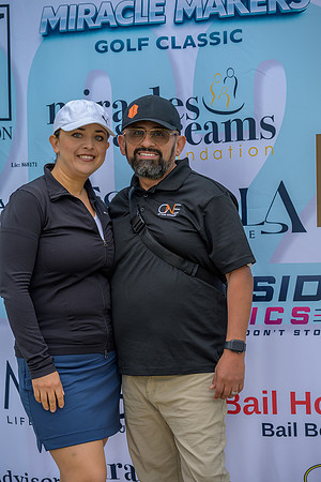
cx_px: 160
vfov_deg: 26.3
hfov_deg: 17.7
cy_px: 241
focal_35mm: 77
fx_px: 1030
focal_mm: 77
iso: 125
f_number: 4
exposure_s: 1/200
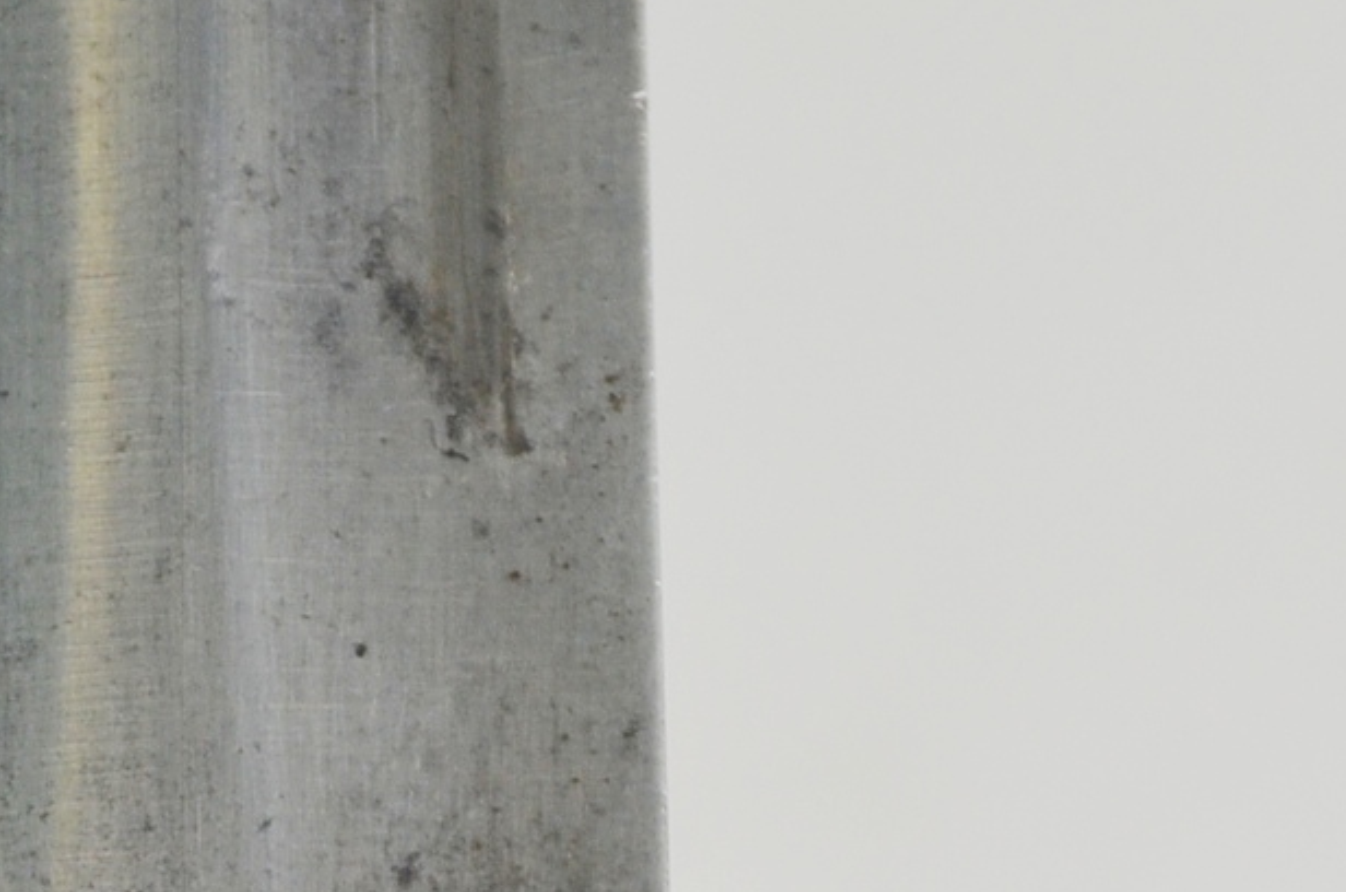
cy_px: 1603
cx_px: 341
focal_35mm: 810
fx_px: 30222
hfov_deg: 2.6
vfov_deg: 1.7
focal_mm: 135
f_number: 5.6
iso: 450
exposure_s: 1/250
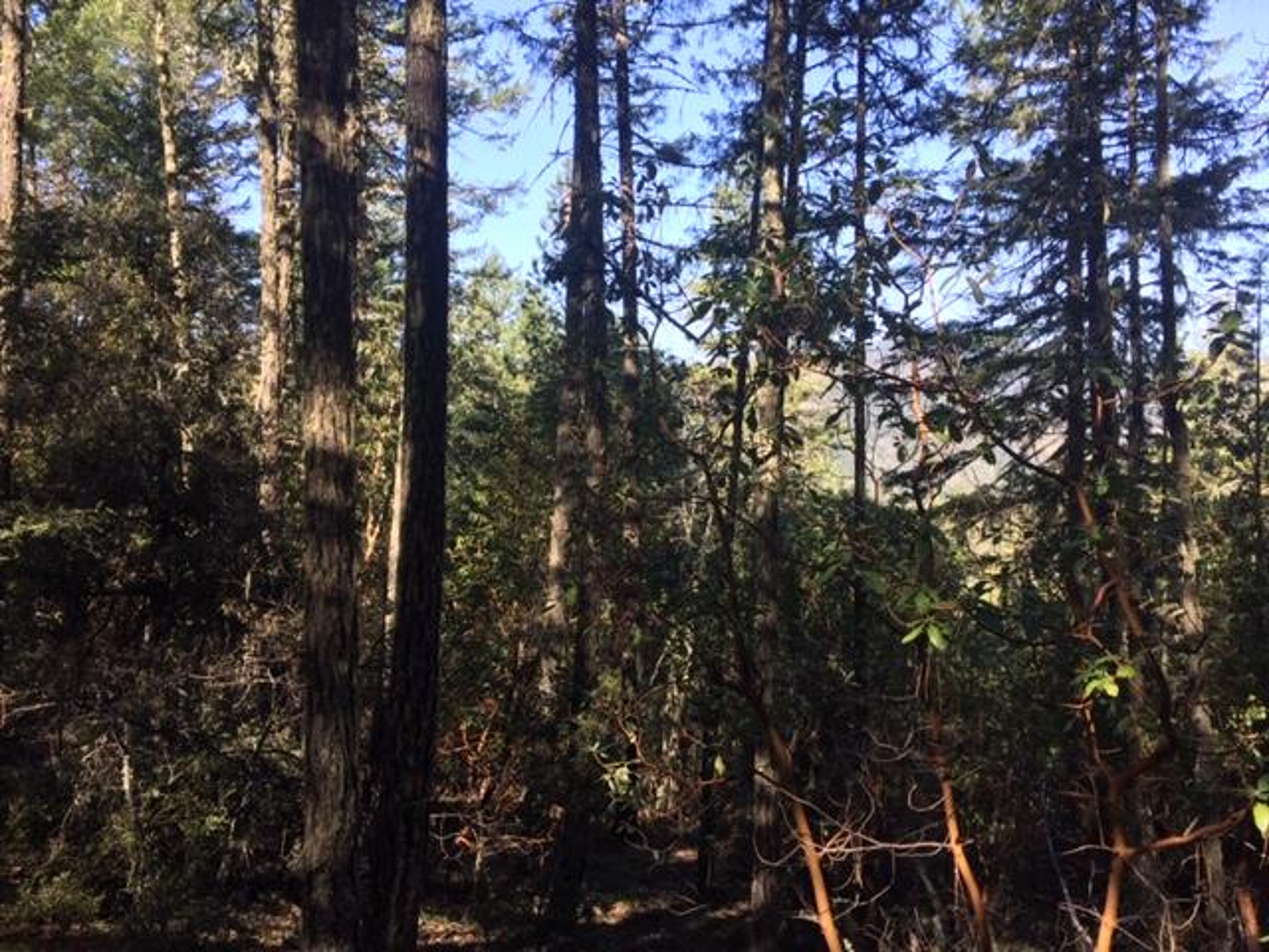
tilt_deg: -1.6
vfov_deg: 48.2
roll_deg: +0.1
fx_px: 1063
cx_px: 634
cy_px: 476
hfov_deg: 61.7
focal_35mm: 29
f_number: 2.2
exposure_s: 1/341
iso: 32
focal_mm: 4.15
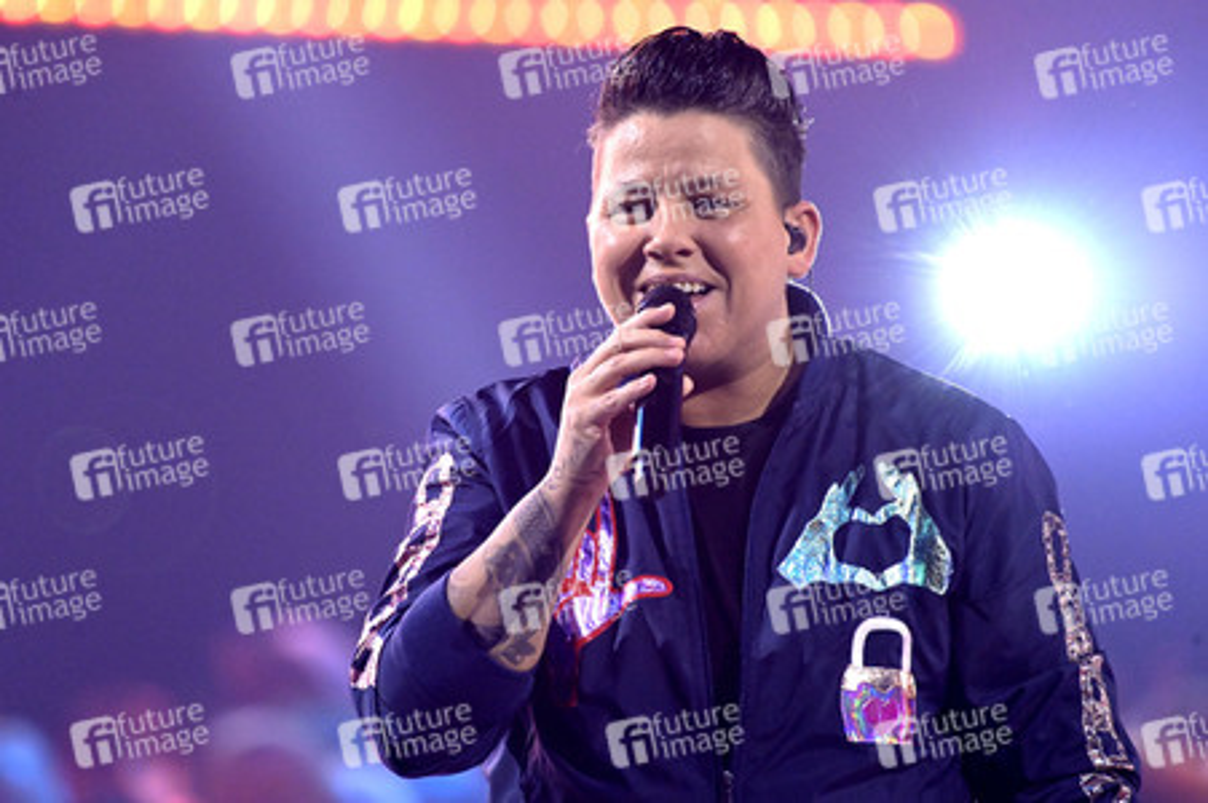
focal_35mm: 500
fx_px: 16765
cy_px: 402
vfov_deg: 2.7
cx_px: 604
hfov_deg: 4.1
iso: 8000
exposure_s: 1/500
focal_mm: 500
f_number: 5.6
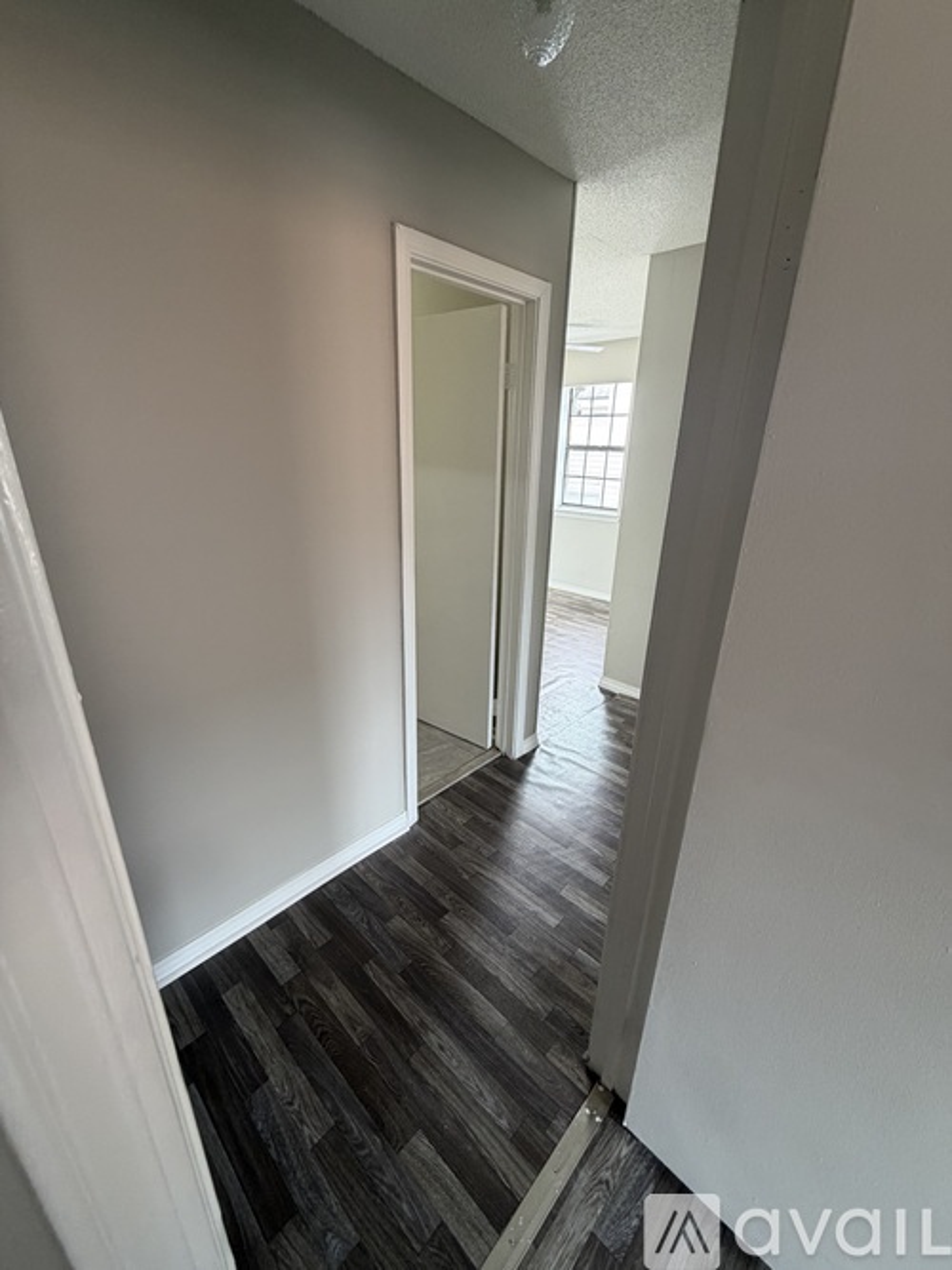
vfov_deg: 102.1
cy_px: 635
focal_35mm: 14
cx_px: 476
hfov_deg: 85.7
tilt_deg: -22.6
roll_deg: -2.1
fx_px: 514
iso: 160
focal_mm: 2.22
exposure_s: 1/60
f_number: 2.2
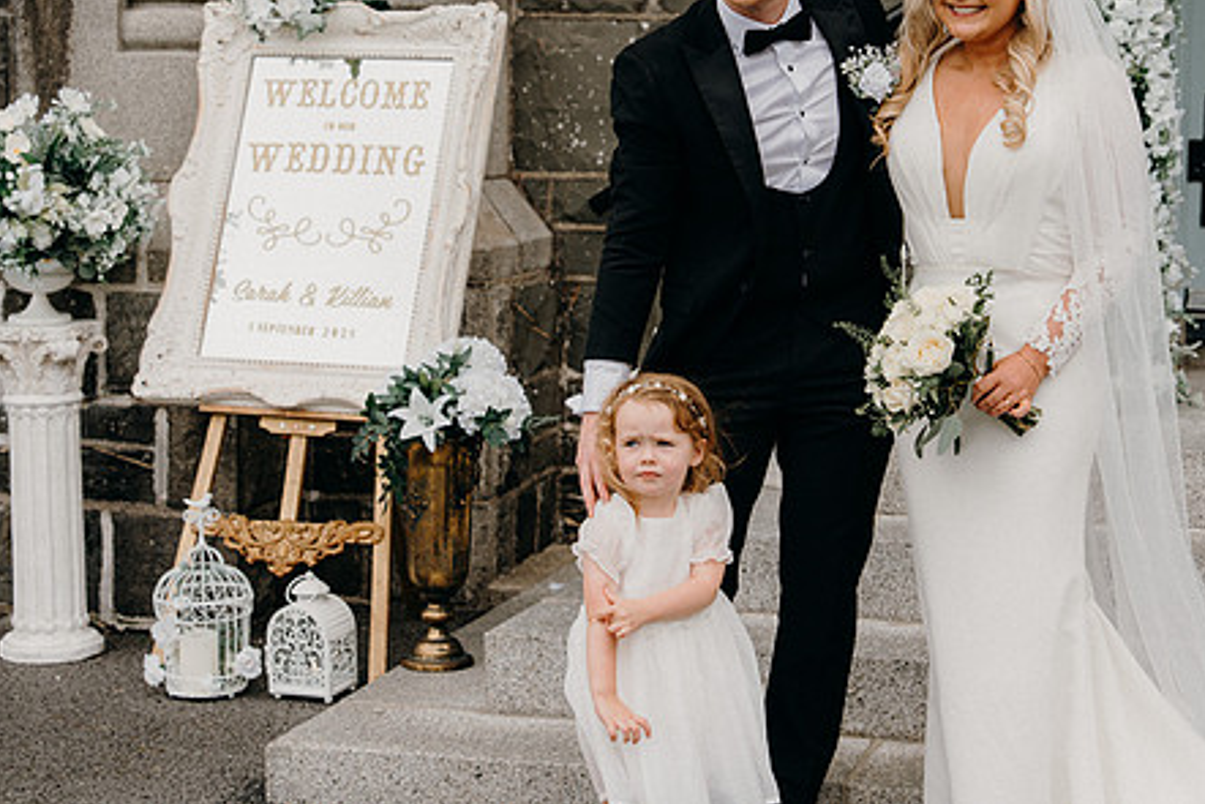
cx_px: 782
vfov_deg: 17.0
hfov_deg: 25.2
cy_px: 282
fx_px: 2679
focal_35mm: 80
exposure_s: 1/250
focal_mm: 61
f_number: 3.5
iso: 125
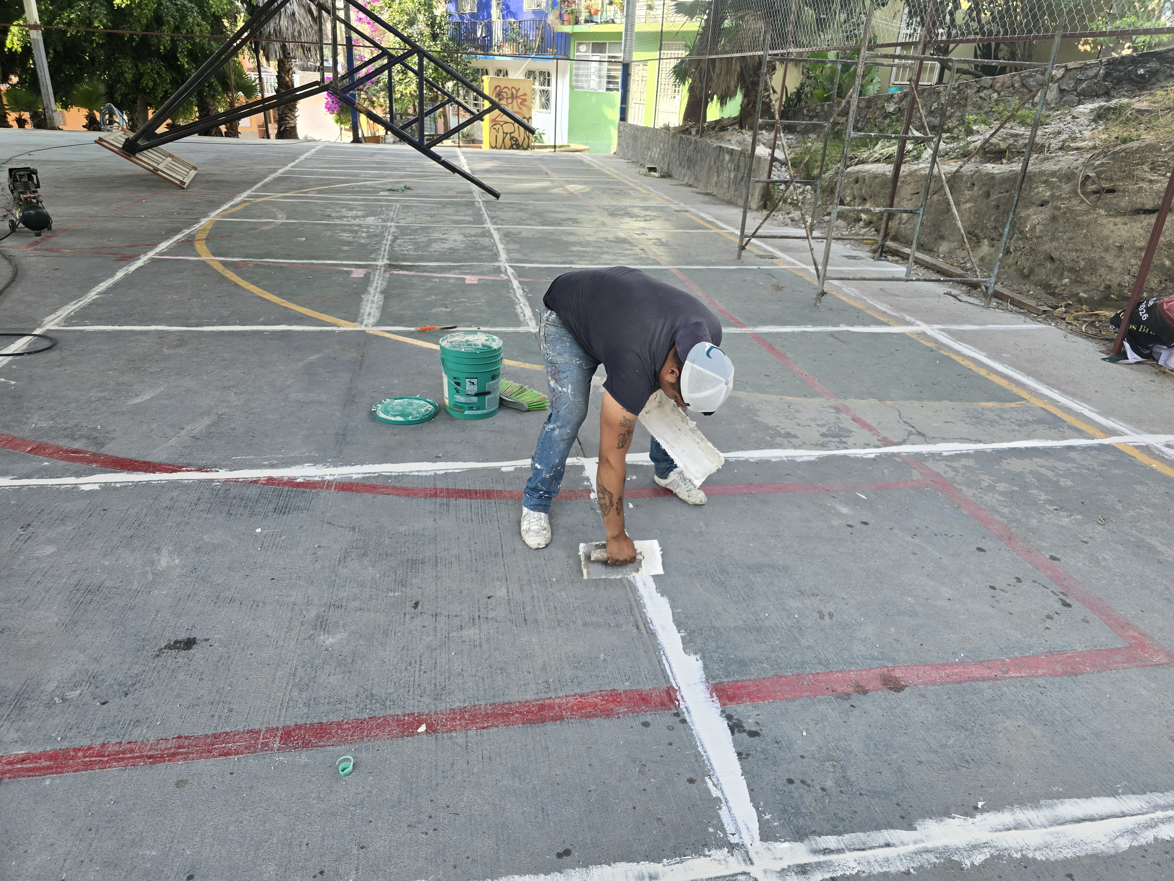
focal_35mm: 23
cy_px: 440
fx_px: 780
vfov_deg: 58.9
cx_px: 587
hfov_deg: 73.9
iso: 32
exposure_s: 1/180
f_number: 1.7
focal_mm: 6.3
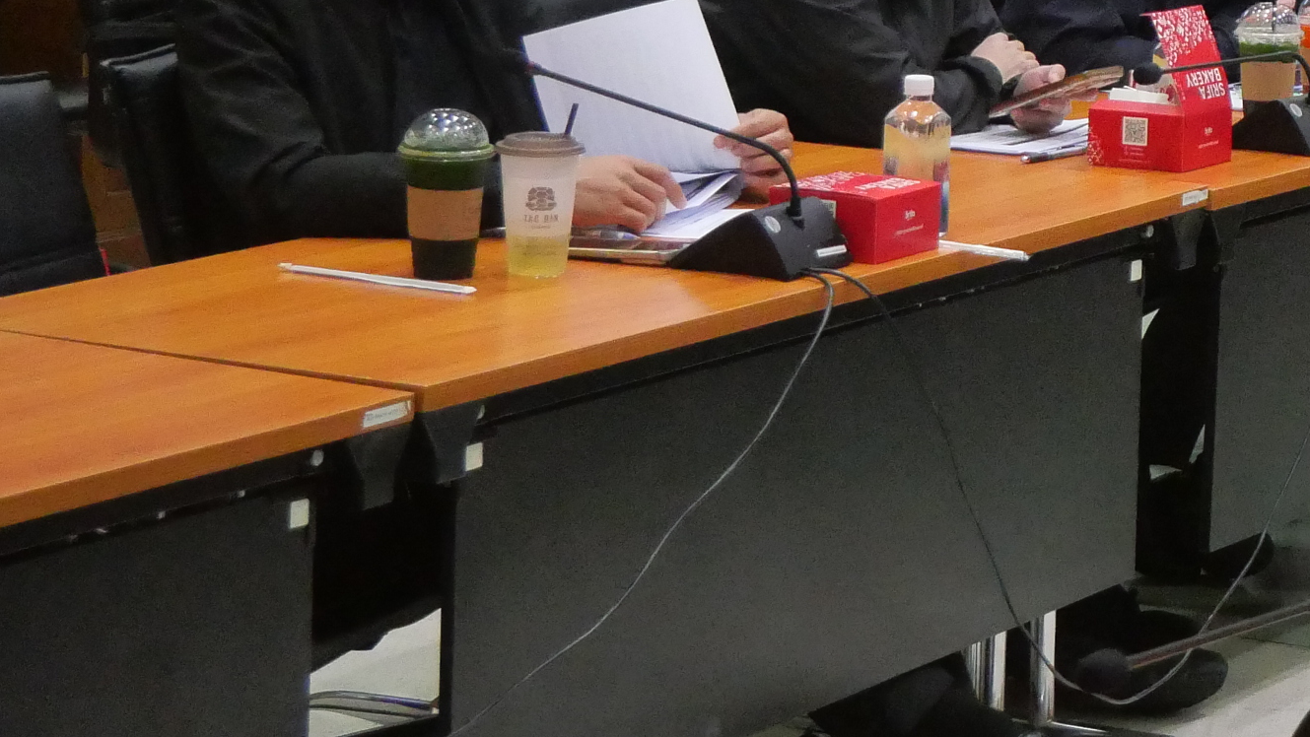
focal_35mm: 120
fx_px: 4169
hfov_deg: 16.7
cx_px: 1776
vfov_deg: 10.0
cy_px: -148
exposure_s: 1/125
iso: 3200
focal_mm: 20
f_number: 4.5
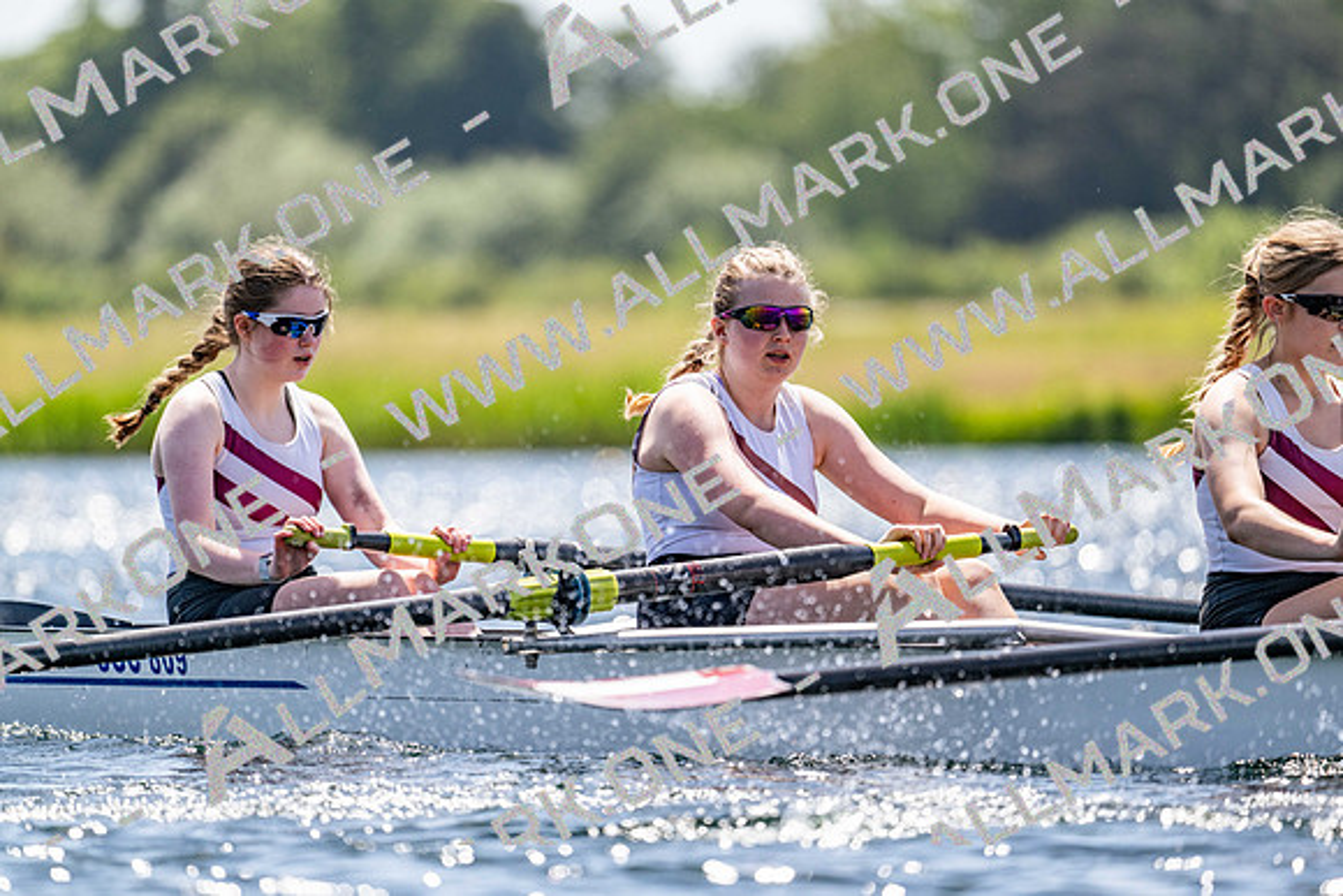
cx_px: 672
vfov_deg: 3.4
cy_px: 448
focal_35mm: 400
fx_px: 14925
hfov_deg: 5.2
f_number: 4.5
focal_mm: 400
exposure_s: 1/2500
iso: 250
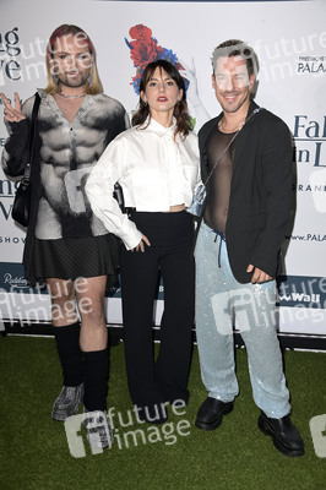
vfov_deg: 43.6
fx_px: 612
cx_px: 163
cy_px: 245
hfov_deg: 29.8
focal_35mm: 45
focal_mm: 45
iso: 640
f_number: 6.3
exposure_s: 1/250
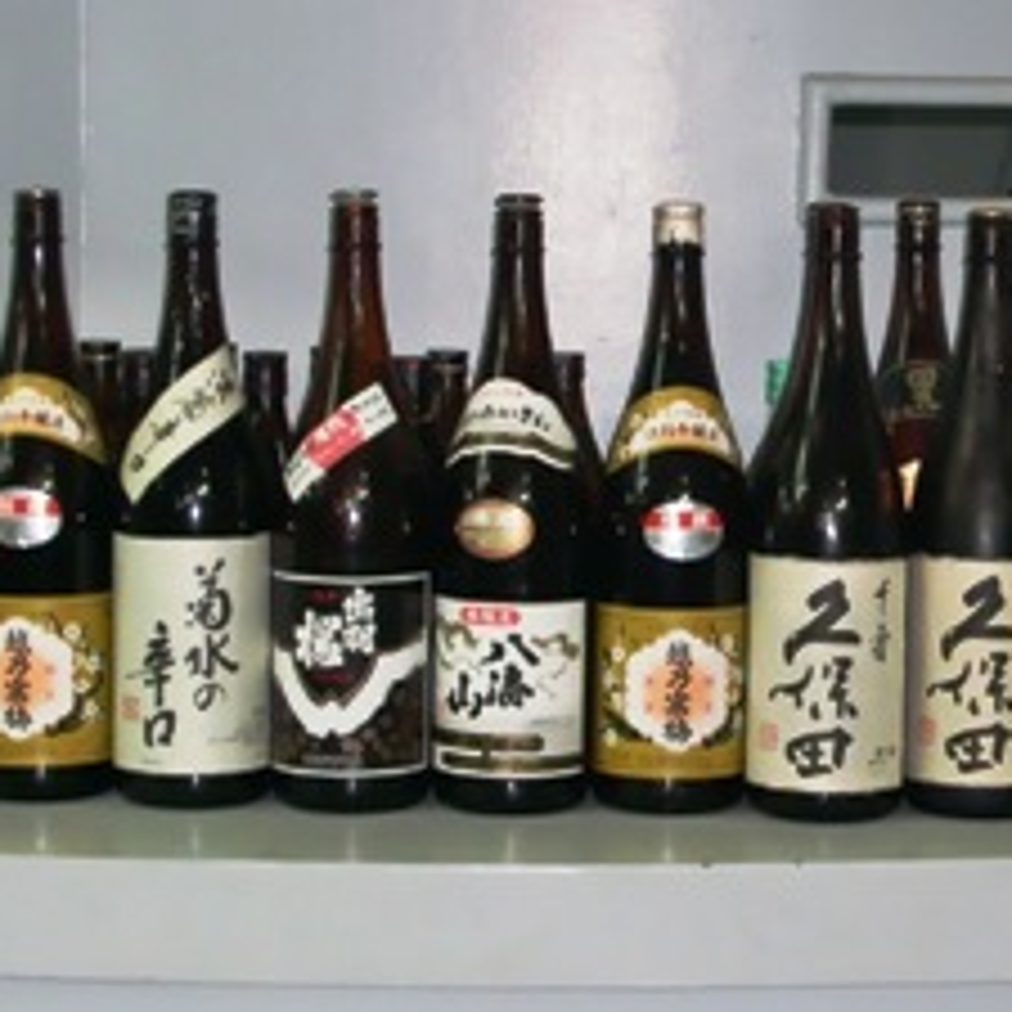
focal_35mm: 116
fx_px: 3837
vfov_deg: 15.0
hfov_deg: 15.0
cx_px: 778
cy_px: 468
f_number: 4.1
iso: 400
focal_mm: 11.7
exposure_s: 1/30
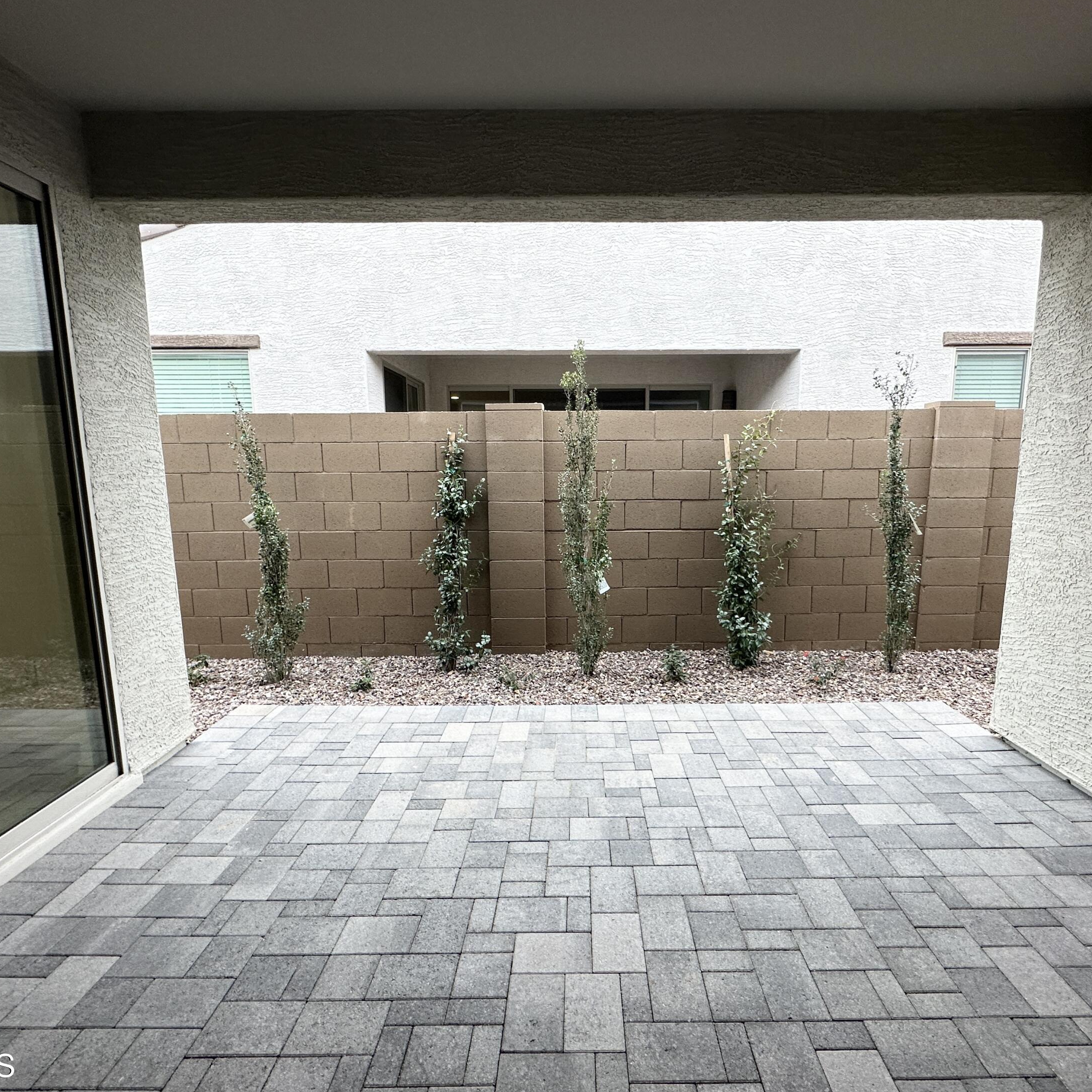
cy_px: 555
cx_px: 576
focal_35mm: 17
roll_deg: +0.4
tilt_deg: -8.1
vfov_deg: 84.0
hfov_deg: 83.9
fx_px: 607
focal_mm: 2.22
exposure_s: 1/120
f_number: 2.2
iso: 125
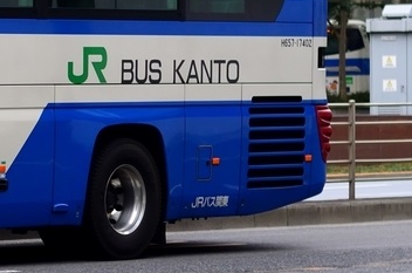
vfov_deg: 5.3
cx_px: -254
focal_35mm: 256
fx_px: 2923
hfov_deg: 7.9
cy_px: 21
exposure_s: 1/1000
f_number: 2.8
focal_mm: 50
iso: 320
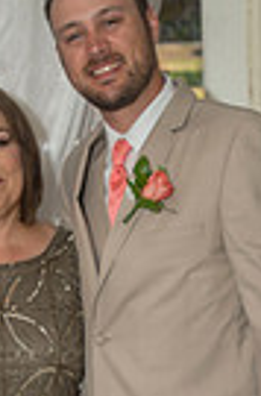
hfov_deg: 12.7
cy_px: 399
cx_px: 128
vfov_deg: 18.6
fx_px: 1173
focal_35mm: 107
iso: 200
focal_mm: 32
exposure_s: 1/100
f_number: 3.2
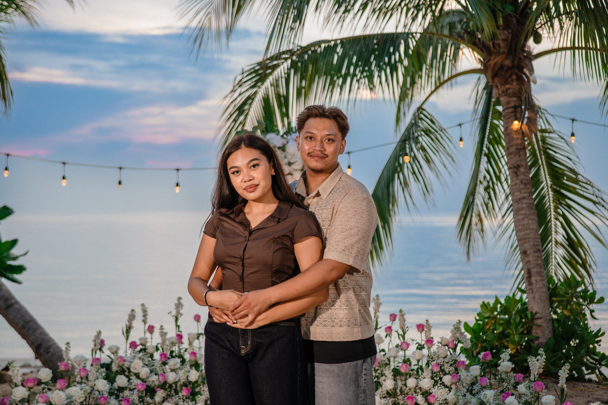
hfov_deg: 38.6
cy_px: 202
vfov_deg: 26.3
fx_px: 867
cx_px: 304
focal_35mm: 51
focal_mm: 50
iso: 500
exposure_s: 1/200
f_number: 2.5
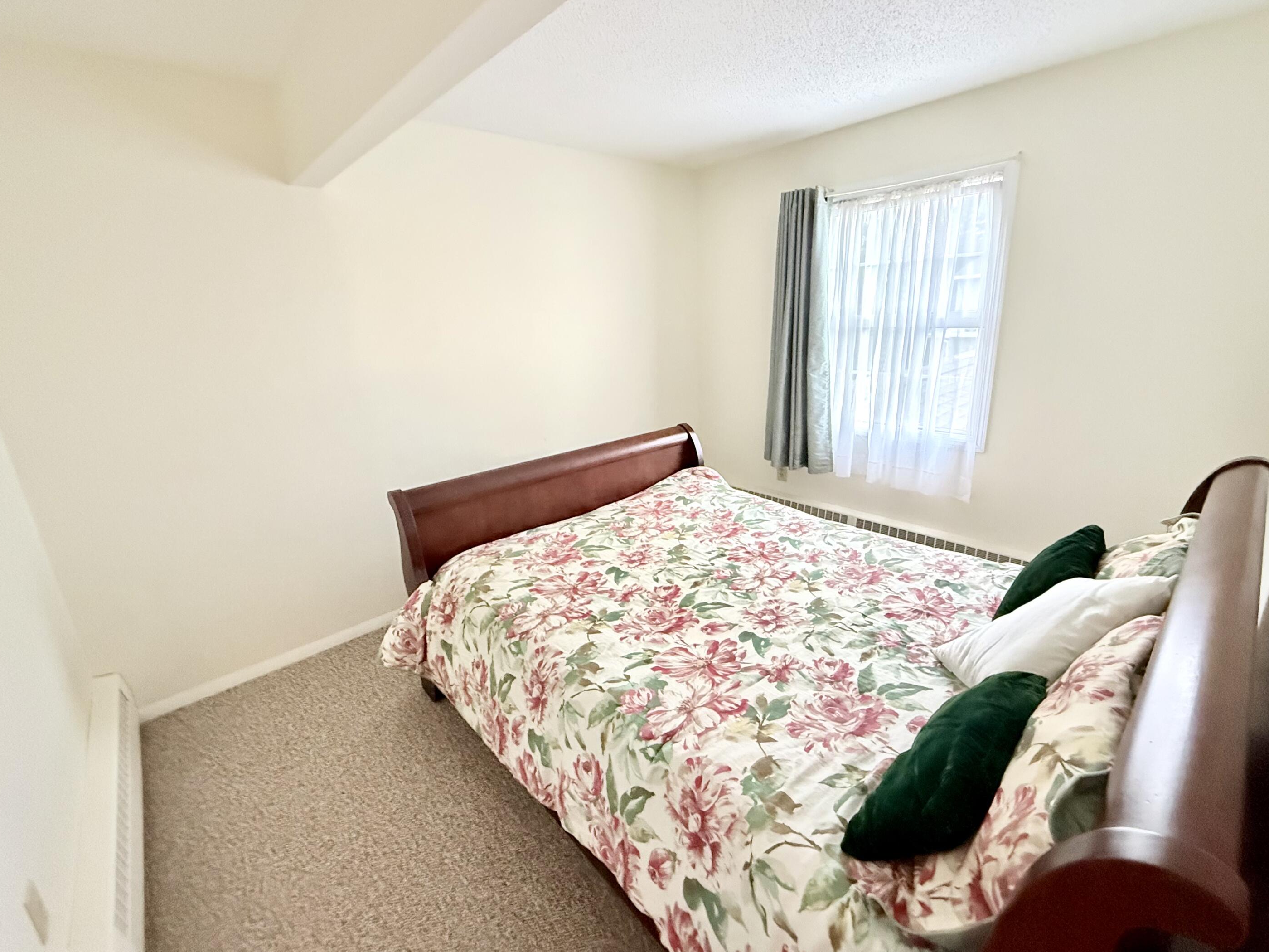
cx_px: 652
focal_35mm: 15
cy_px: 457
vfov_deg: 81.7
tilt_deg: -14.4
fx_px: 550
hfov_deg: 98.1
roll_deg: +2.5
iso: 1000
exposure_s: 1/40
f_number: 2.2
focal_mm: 2.22
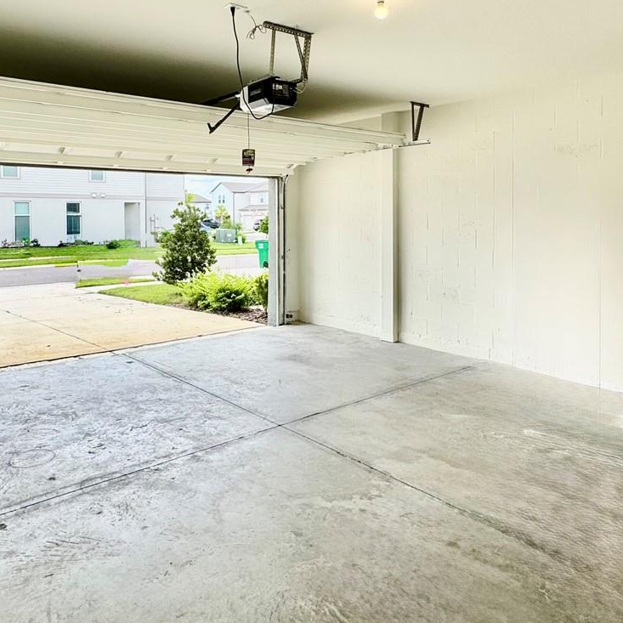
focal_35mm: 27
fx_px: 550
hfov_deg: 58.9
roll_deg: +0.7
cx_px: 277
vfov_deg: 58.3
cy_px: 233
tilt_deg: -1.5
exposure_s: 1/451
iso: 40
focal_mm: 2.22
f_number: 2.2
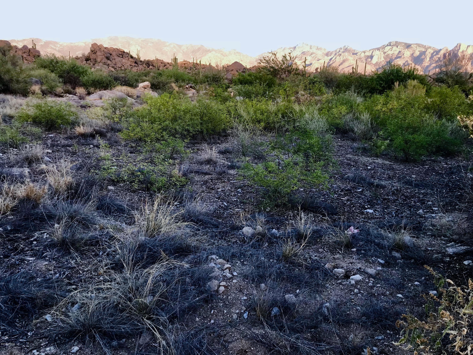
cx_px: 236
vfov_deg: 49.7
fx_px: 383
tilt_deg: -12.7
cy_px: 178
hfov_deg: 63.4
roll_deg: -0.4
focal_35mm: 28
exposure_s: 1/142
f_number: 1.8
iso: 20
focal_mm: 3.99
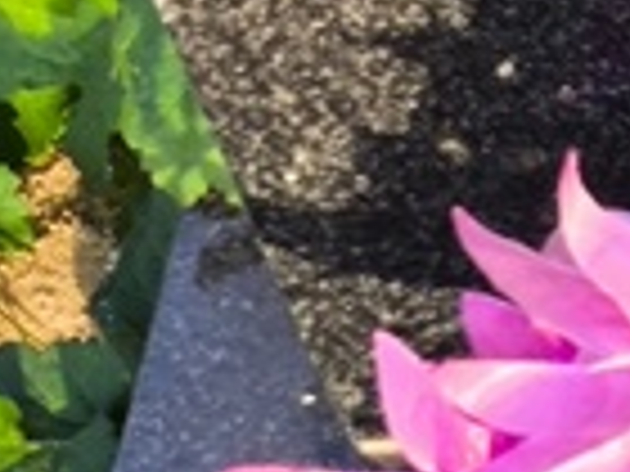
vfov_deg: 5.0
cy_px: -706
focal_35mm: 285
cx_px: 1501
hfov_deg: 6.6
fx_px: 5187
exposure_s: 1/215
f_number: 1.7
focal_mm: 4.71
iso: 50
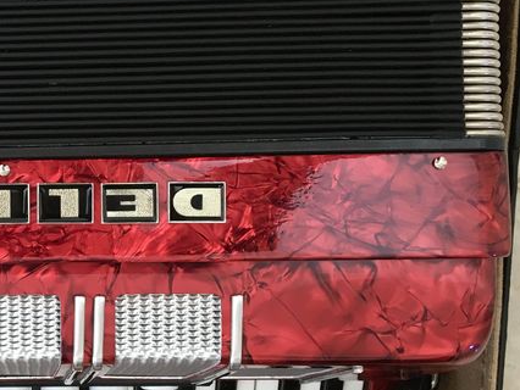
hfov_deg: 26.6
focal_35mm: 68
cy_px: 193
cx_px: -34
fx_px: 1022
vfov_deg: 21.6
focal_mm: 4.15
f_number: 2.2
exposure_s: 1/33
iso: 80
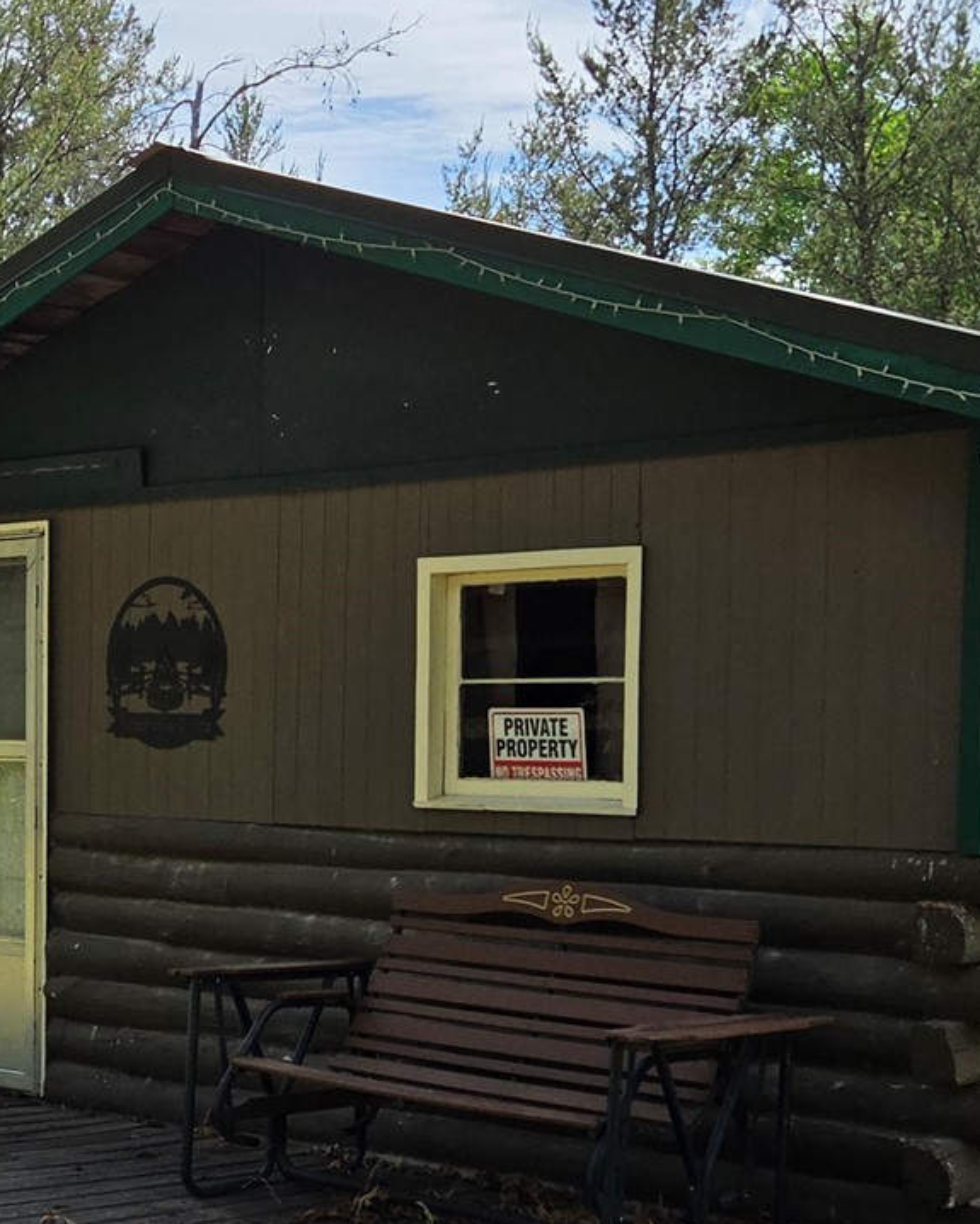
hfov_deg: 23.7
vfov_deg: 29.2
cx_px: 281
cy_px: 904
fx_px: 2319
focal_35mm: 64
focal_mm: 5.4
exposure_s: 1/7324
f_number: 1.8
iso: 80
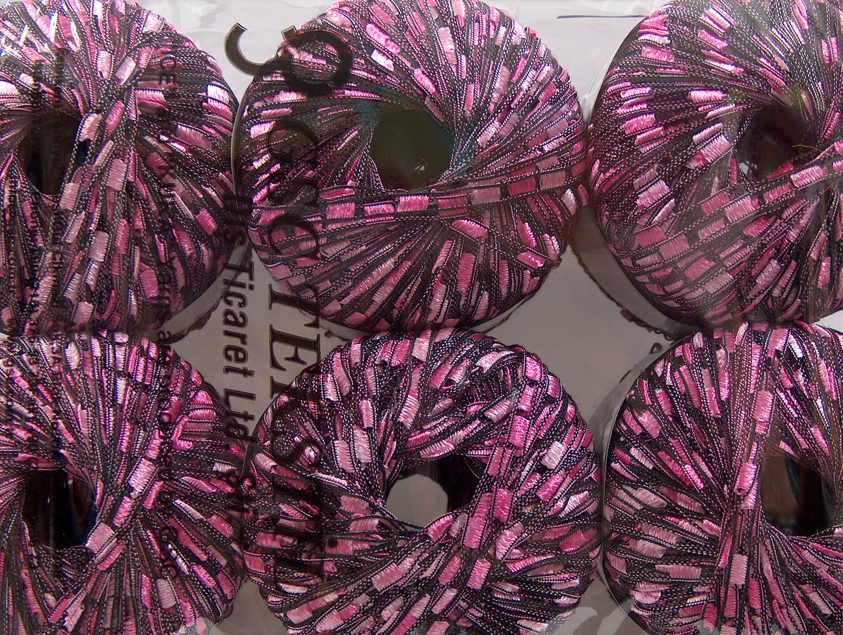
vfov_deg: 24.1
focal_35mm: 61
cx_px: 422
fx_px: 1488
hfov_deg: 31.6
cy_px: 318
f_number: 2.9
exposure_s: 1/2.28
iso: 100
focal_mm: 12.53
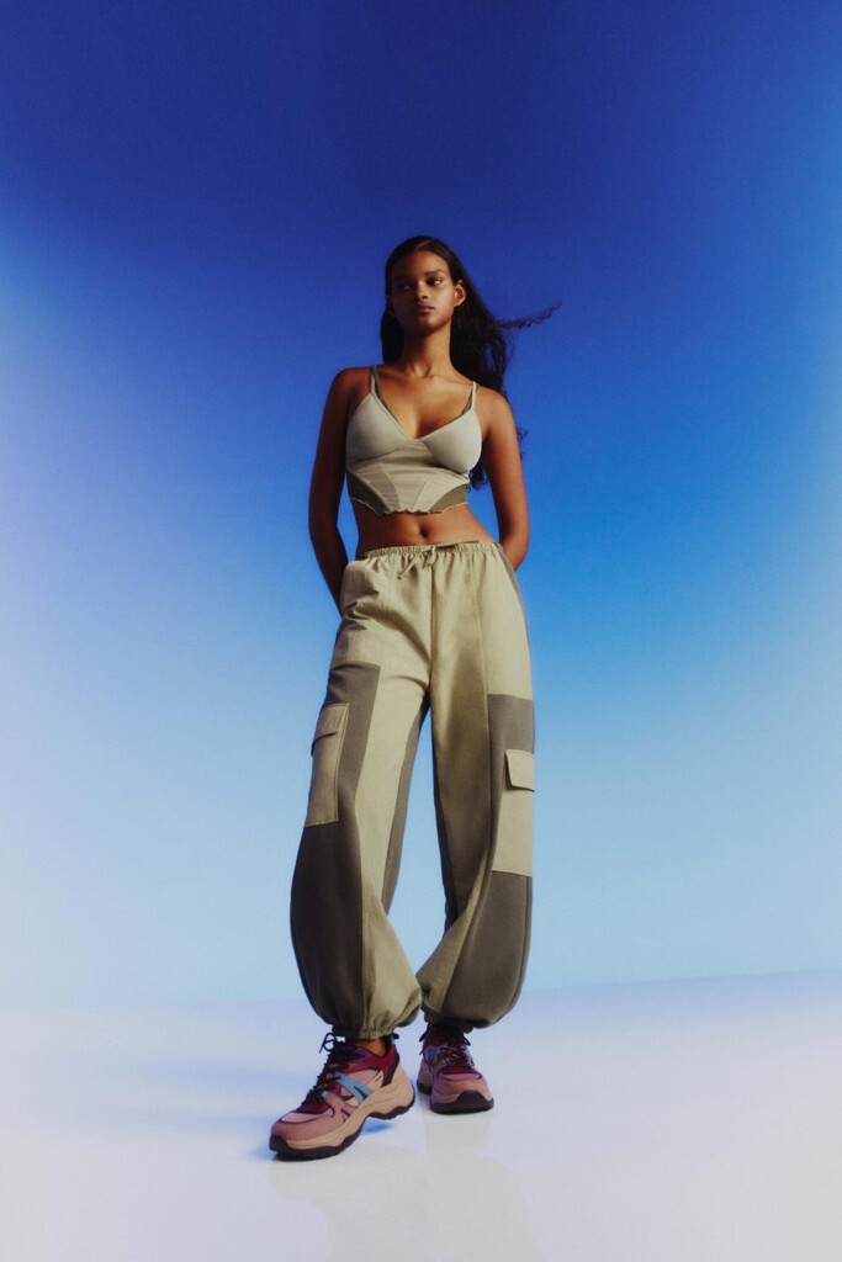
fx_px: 1017
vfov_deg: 63.7
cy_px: 631
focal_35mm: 29
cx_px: 421
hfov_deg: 45.0
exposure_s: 1/160
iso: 640
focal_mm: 29
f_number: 8
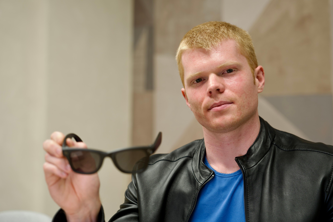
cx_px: 166
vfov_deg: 22.6
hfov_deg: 33.4
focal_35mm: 60
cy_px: 111
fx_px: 555
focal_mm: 60
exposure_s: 1/50
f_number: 2.8
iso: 200
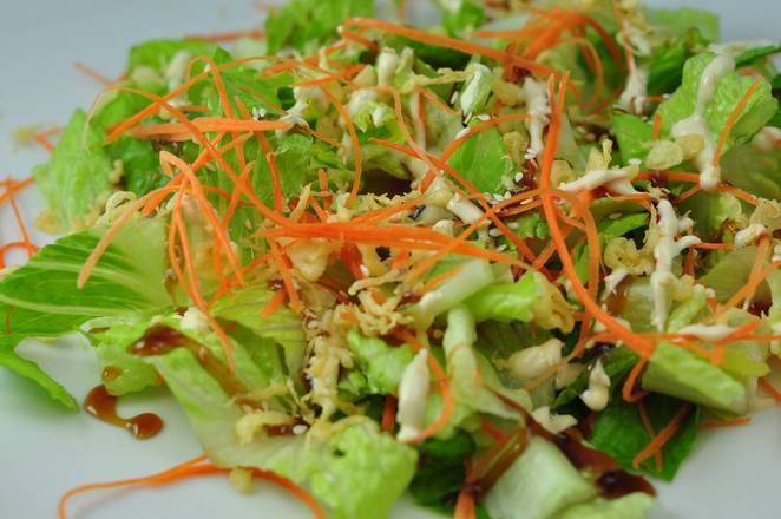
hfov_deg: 27.0
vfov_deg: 18.1
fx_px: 1625
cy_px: 260
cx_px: 390
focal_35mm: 75
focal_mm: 50
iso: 200
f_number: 4.5
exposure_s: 1/100
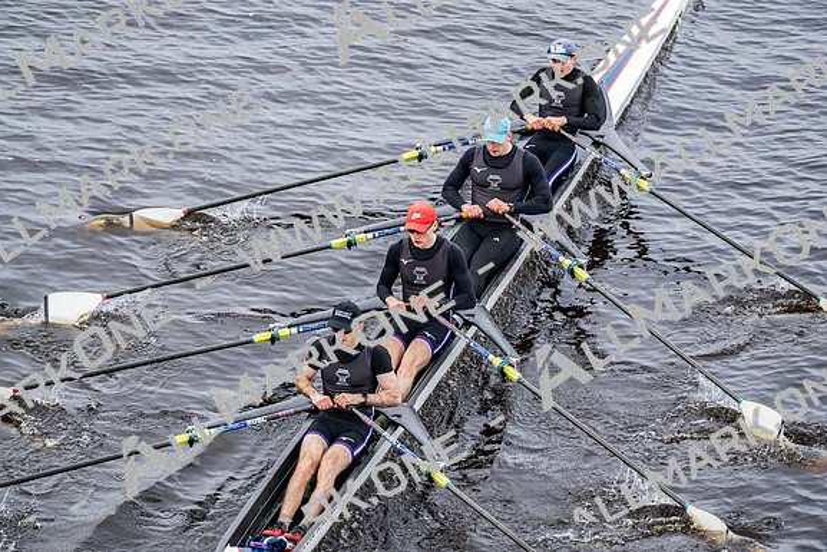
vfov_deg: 7.0
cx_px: 413
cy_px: 276
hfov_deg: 10.5
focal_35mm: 195
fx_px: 4480
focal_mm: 194
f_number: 2.8
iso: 500
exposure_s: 1/2000
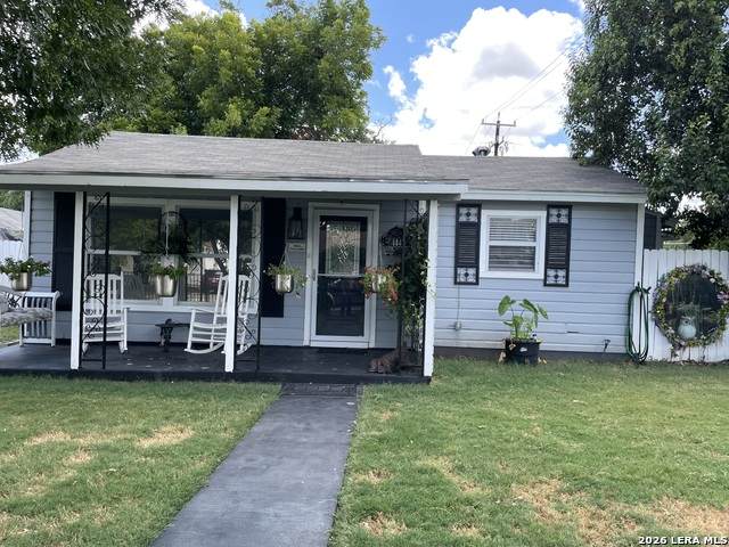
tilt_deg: -0.3
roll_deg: -1.9
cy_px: 274
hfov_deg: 67.3
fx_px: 548
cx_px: 364
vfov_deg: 53.1
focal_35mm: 26
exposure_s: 1/540
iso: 32
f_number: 1.6
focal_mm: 4.2
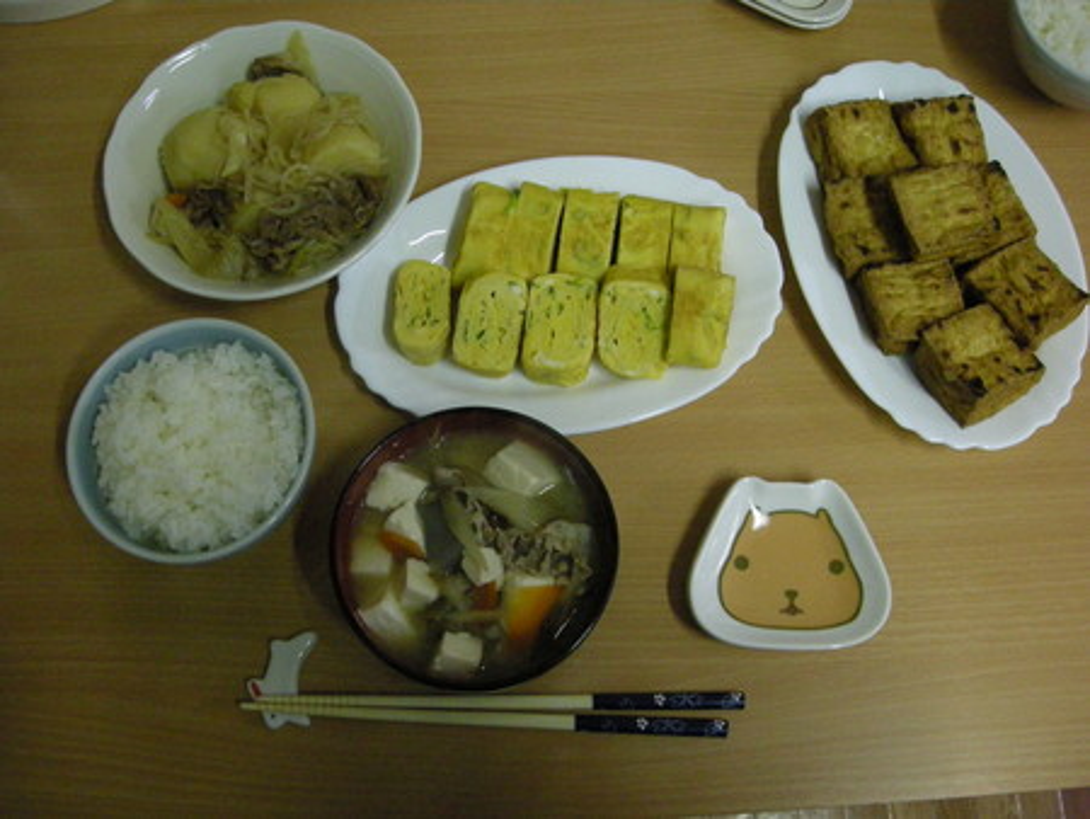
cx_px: 545
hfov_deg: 52.6
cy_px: 410
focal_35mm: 35
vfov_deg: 40.7
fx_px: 1103
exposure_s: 1/30.4
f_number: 2.8
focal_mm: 5.7
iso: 400
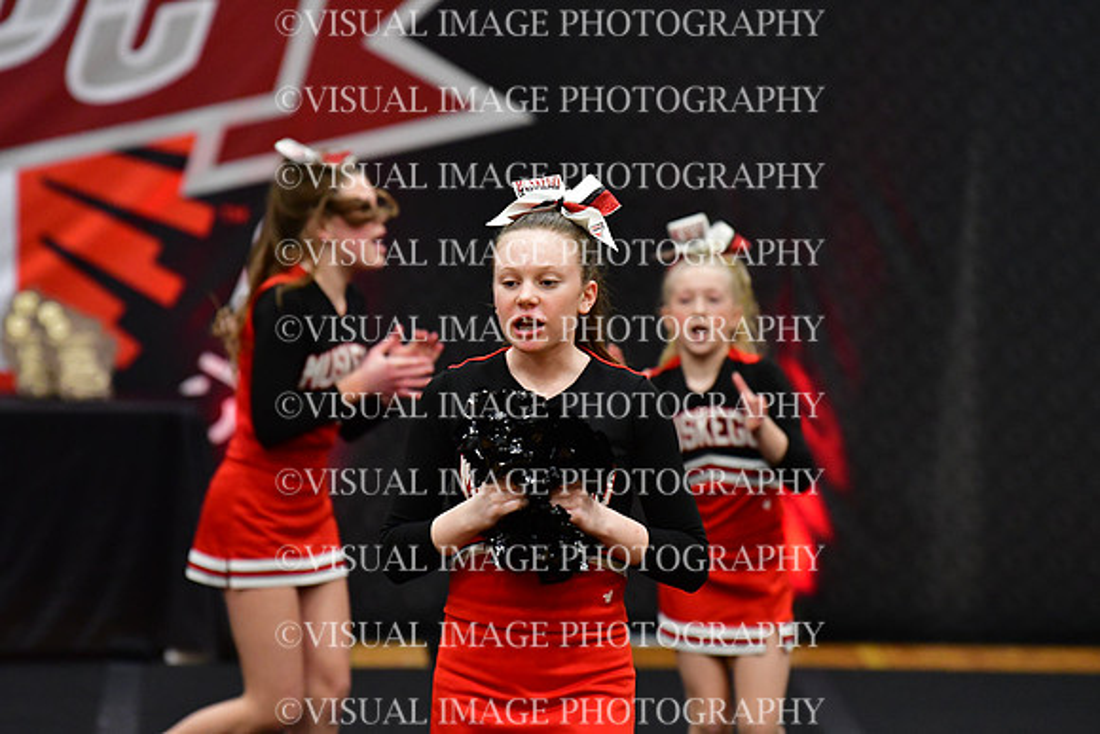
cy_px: 367
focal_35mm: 300
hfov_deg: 6.9
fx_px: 9168
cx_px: 550
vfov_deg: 4.6
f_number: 3.5
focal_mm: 200
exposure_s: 1/500
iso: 4000
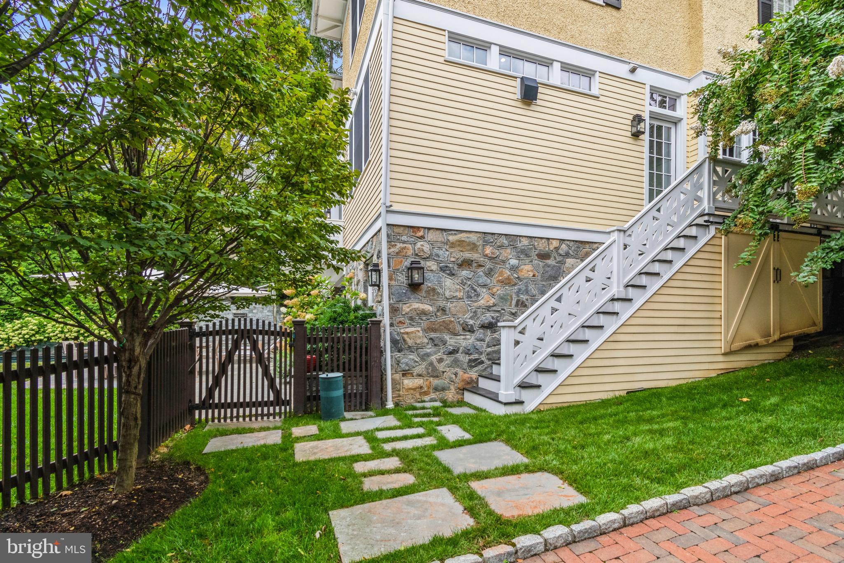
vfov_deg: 77.3
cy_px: 282
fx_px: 352
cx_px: 422
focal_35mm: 15
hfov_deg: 100.4
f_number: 10
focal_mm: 10
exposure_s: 1/160
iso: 200
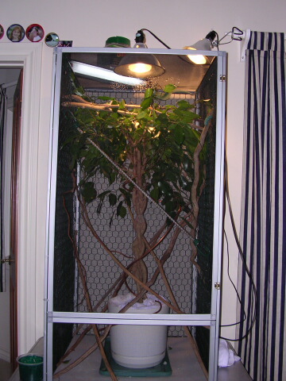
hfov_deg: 37.7
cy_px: 190
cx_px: 143
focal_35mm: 38
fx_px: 419
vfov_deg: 49.0
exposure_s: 1/60.1
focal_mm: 5.8
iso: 136
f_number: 2.8
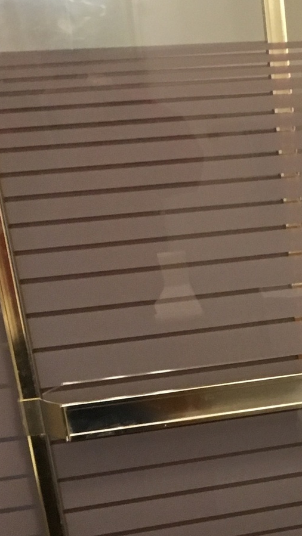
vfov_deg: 25.6
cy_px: 455
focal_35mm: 81
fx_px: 1153
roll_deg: +4.3
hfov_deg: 13.9
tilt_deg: -18.8
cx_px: 461
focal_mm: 4.15
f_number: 2.2
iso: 125
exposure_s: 1/30
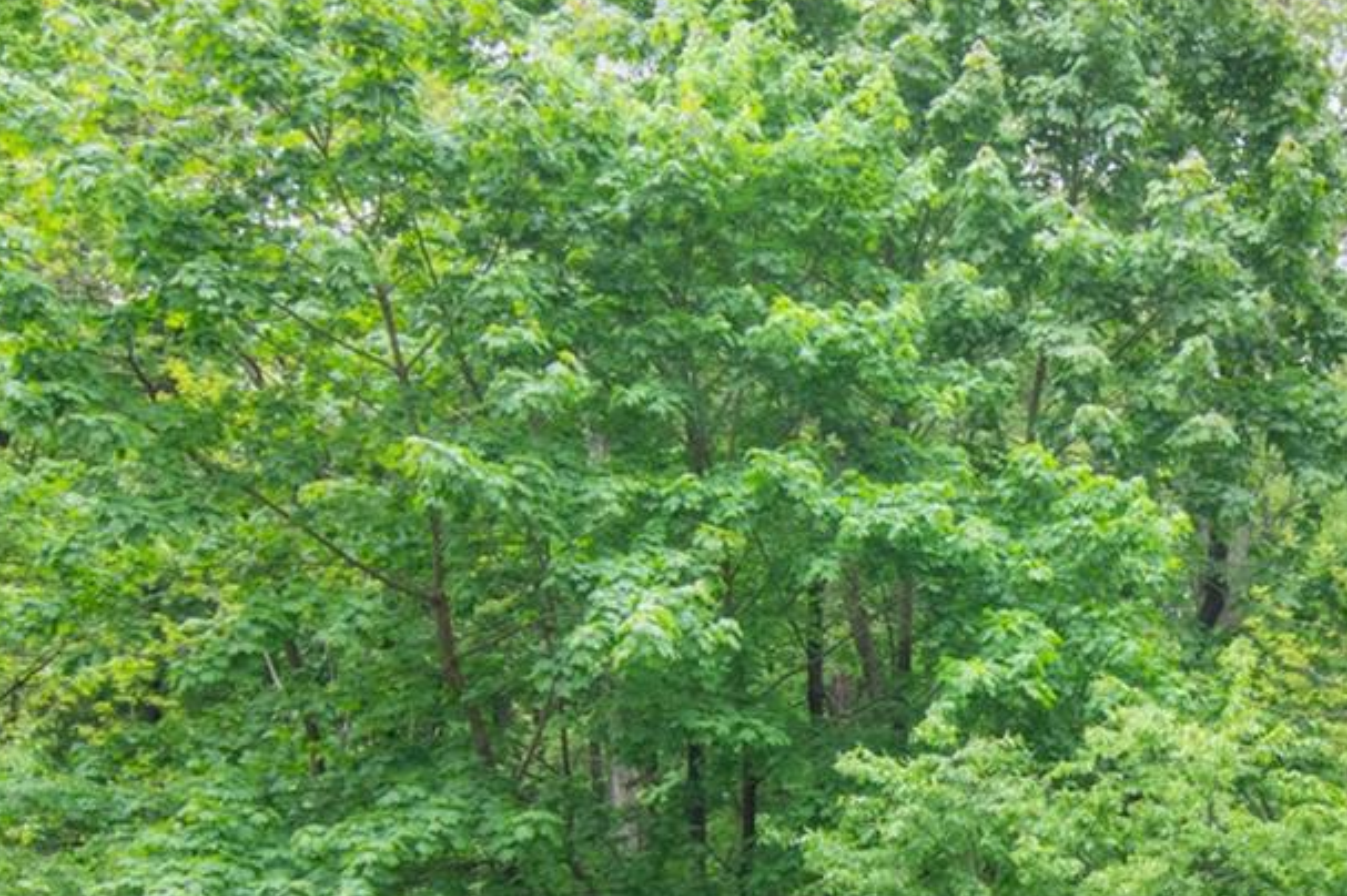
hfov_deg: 33.6
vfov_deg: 23.5
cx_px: 1249
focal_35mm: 56
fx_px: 2082
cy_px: 839
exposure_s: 1/60
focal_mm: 11
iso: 640
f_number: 13
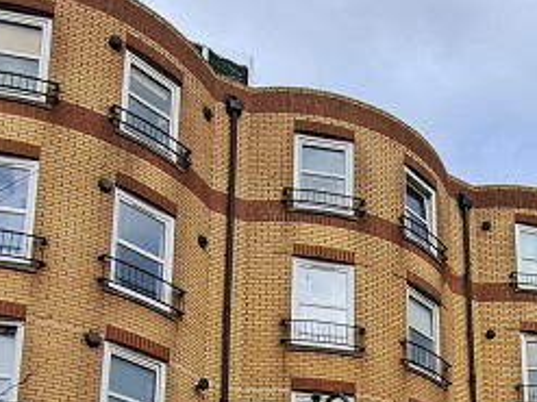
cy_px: 518
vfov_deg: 23.9
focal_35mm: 54
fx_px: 837
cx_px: 454
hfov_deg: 34.1
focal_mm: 1.74
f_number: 2.2
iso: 50
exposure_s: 1/986
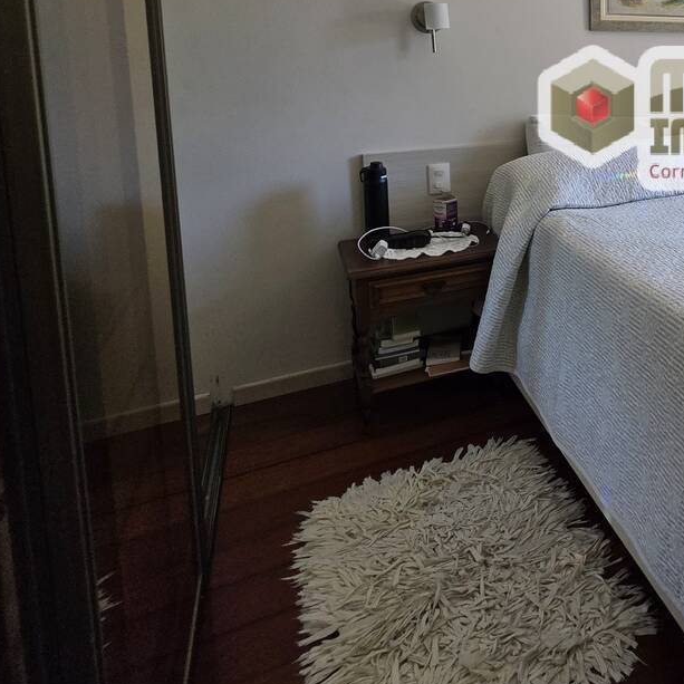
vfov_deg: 54.5
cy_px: 124
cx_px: 701
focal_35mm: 27
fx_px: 604
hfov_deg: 47.7
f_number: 1.9
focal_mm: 2.2
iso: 80
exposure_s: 1/120
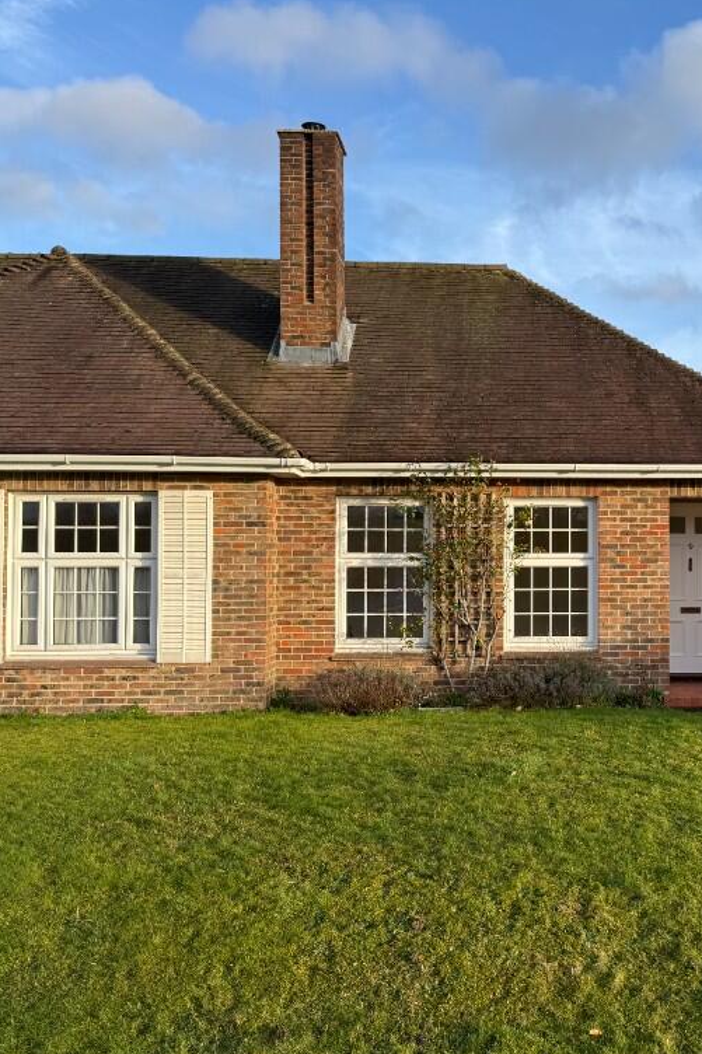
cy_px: 528
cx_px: 558
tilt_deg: +1.7
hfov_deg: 37.5
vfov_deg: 55.8
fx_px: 995
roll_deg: +0.0
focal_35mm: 34
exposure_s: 1/1410
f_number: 1.78
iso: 80
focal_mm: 6.76
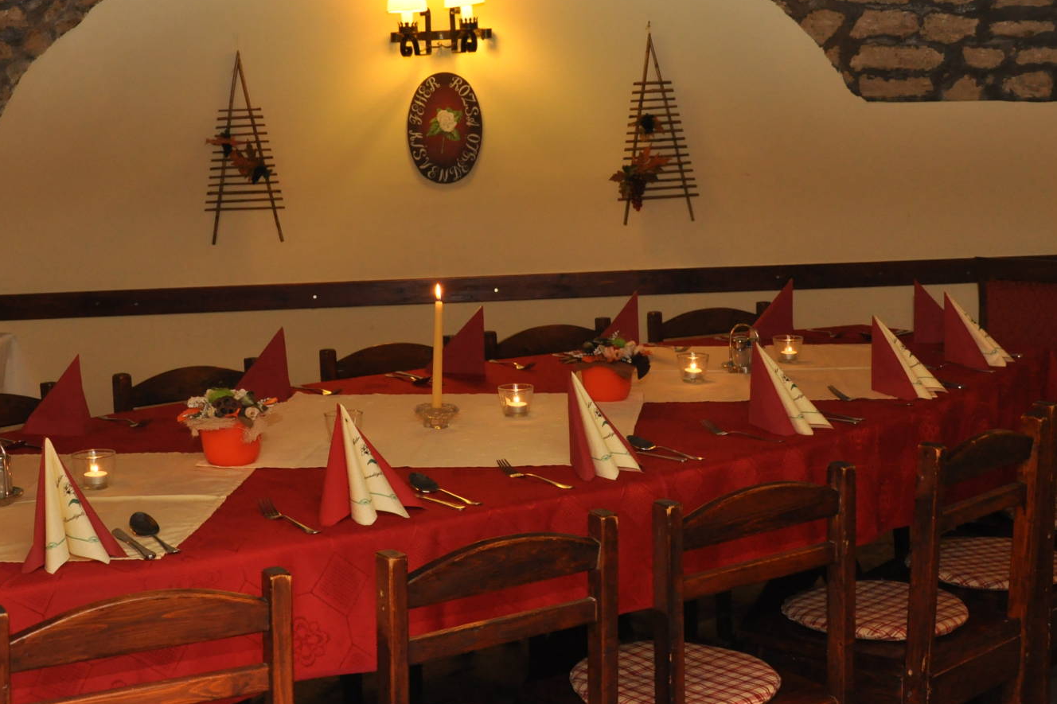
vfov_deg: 23.4
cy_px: 262
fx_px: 1696
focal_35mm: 58
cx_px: 544
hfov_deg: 34.6
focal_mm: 25
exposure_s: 1/60
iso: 1000
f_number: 6.3
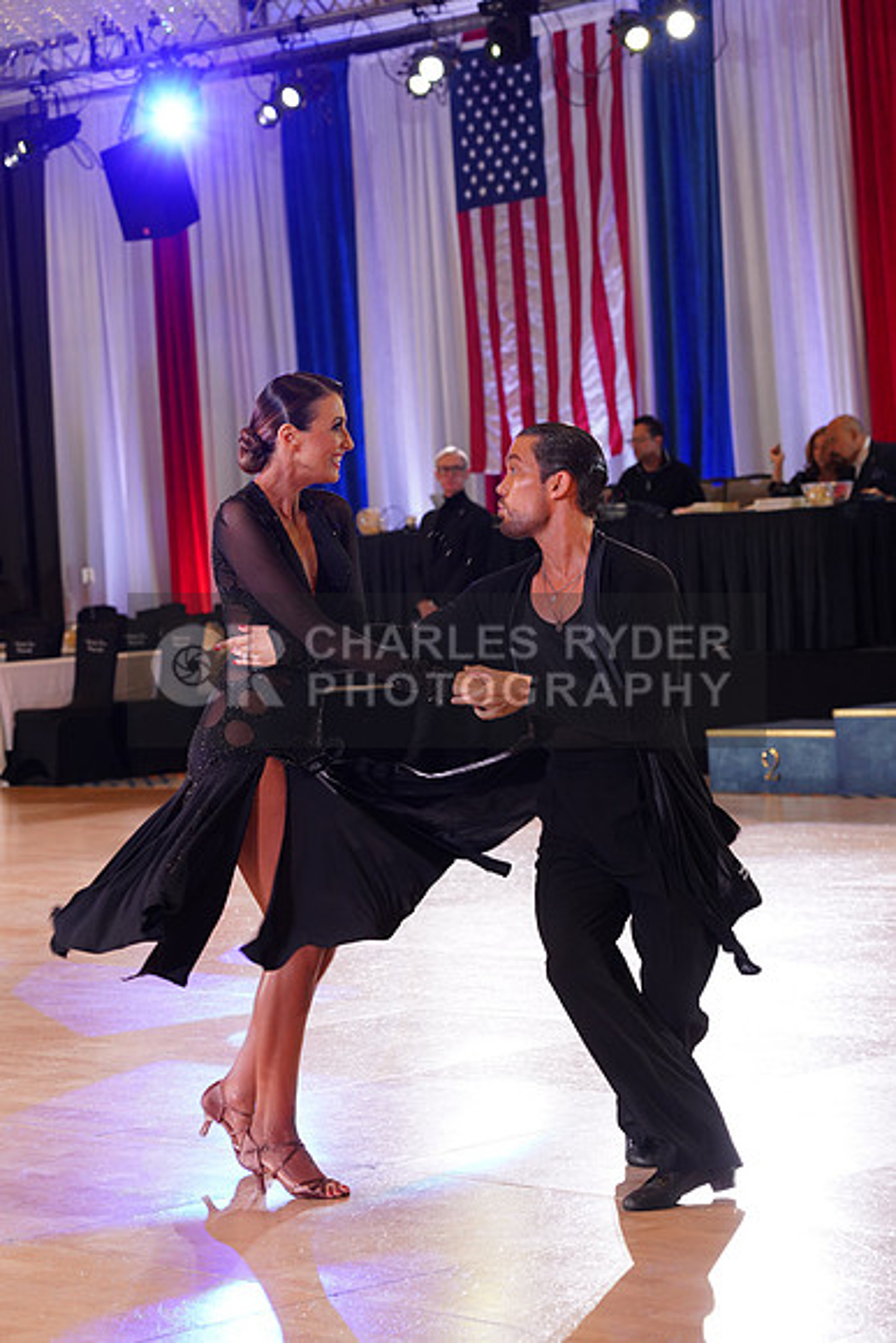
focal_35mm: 99
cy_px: 672
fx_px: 3694
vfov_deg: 20.6
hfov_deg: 13.8
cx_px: 448
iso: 1600
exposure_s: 1/160
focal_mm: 99
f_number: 5
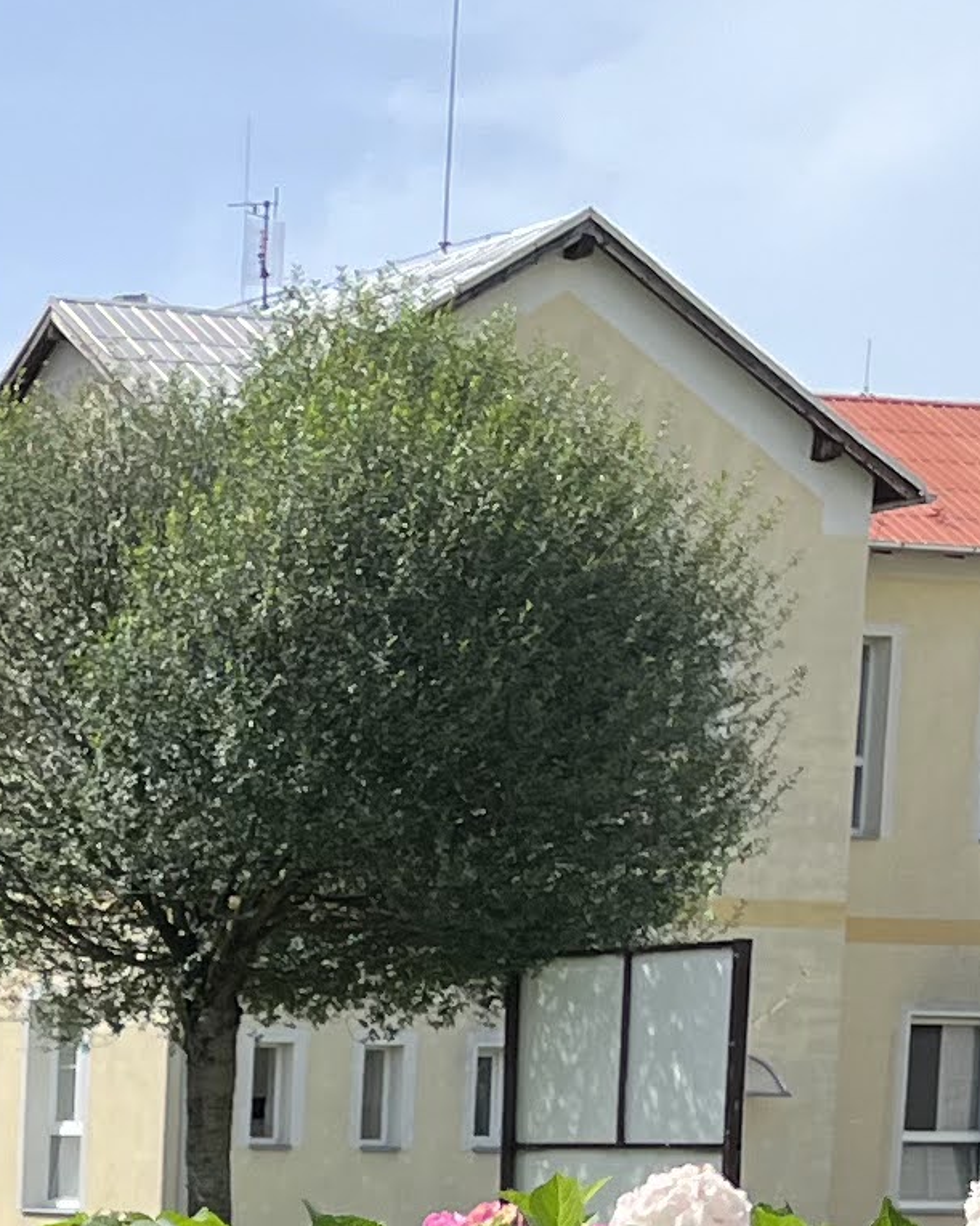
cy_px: 1882
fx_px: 4859
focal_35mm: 134
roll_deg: -2.7
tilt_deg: -8.3
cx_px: -638
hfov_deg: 10.9
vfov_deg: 13.5
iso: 50
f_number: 1.6
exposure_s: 1/1151
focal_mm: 5.1
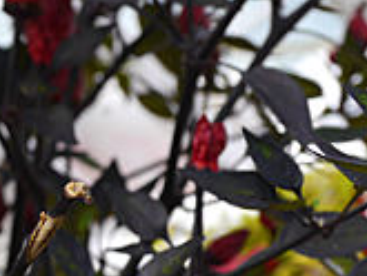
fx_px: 1284
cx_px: 24
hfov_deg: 16.0
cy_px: 362
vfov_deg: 11.9
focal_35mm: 121
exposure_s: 1/320
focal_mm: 20
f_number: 5.6
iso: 160
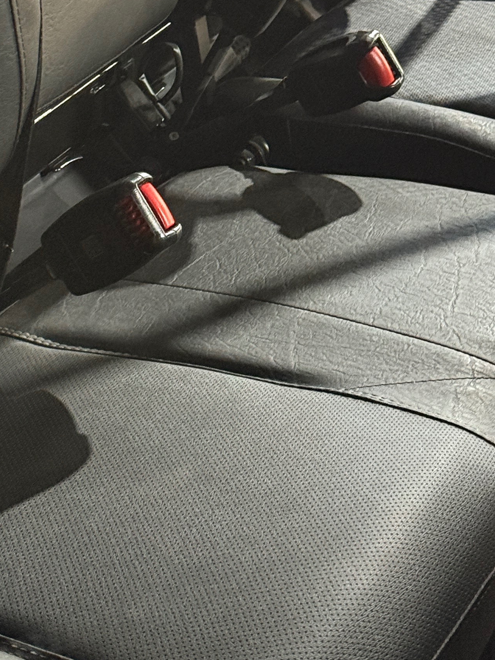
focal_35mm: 114
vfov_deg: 17.1
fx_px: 2174
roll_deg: -2.8
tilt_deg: -20.4
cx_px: 181
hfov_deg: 13.0
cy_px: 88
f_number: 1.78
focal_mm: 6.76
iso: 400
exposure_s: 1/40
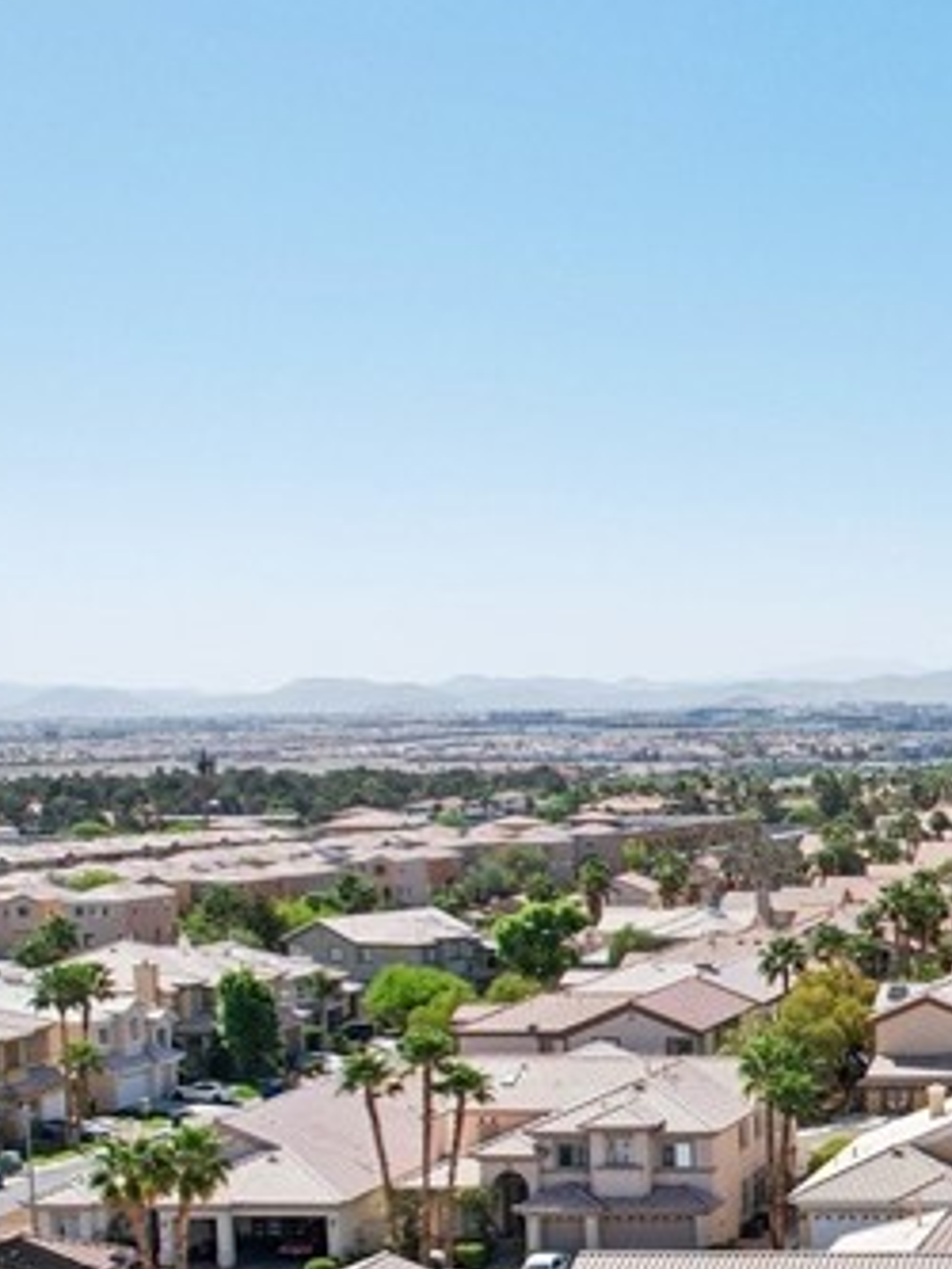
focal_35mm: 69
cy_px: 1012
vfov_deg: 27.6
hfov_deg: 18.9
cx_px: 1405
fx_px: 2529
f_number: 2.8
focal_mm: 8.4
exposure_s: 1/2000
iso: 120
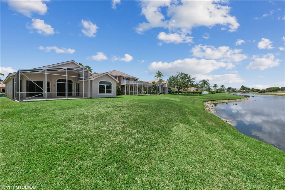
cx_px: 142
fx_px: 103
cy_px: 95
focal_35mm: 13
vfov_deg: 85.3
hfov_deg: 108.4
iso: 100
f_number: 11
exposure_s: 1/200
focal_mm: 13
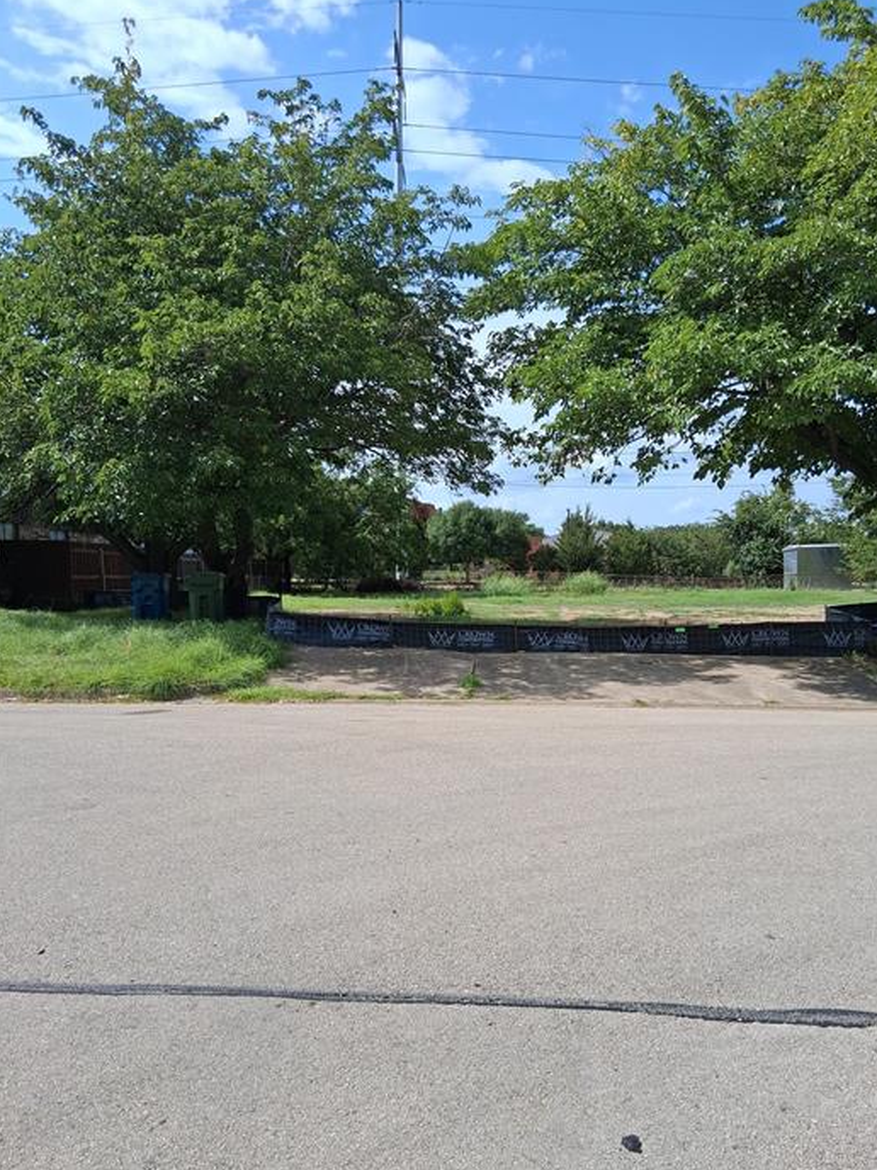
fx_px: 981
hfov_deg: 48.1
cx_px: 484
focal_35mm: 29
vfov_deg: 61.6
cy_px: 632
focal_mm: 3.98
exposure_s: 1/644
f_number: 1.8
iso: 25
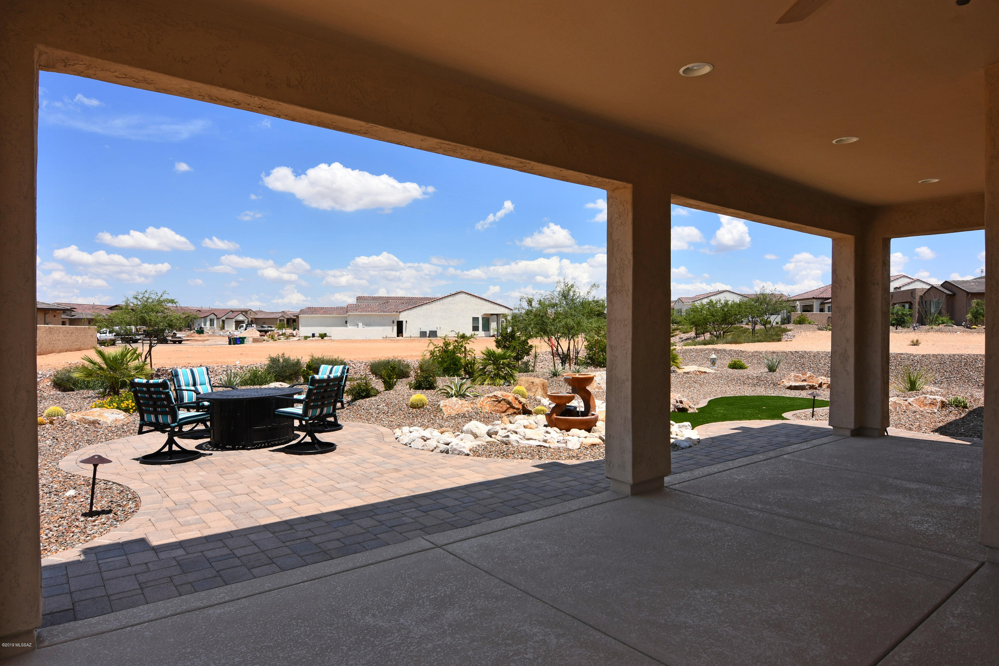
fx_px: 583
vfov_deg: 59.5
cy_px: 333
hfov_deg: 81.2
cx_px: 500
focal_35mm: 21
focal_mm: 14
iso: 100
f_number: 11
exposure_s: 1/250
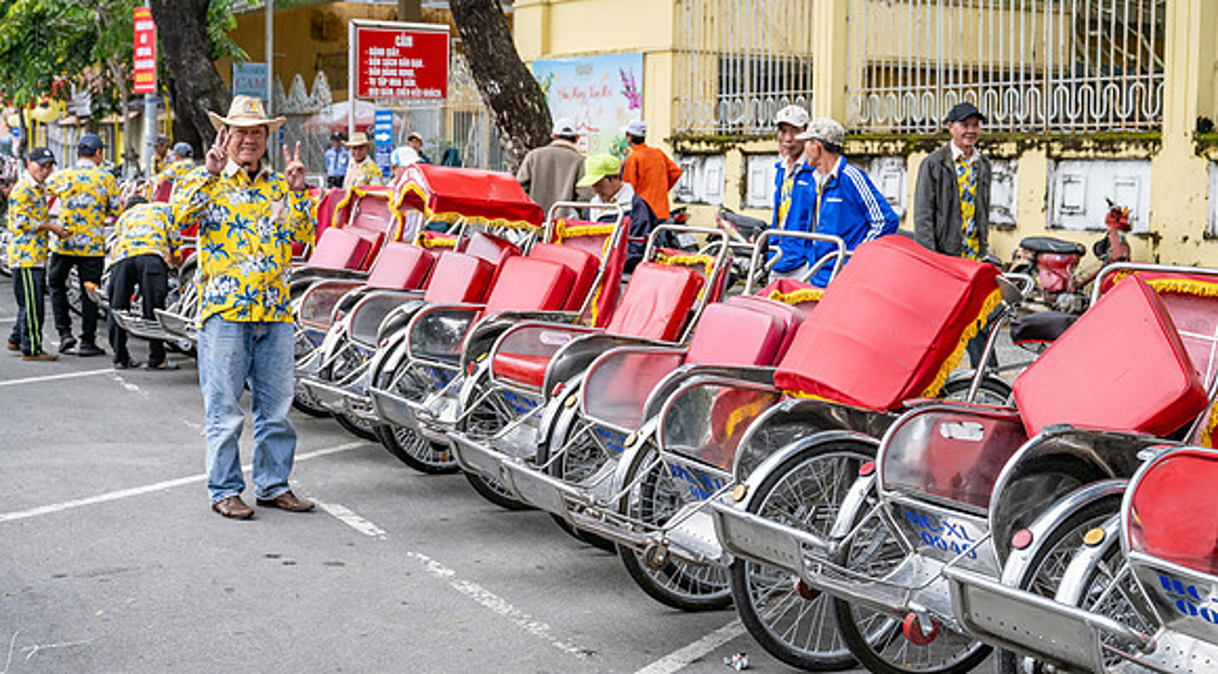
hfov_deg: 37.5
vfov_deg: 21.2
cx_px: 569
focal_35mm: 56
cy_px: 242
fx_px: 1793
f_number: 4.5
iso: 450
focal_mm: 49
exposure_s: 1/1000
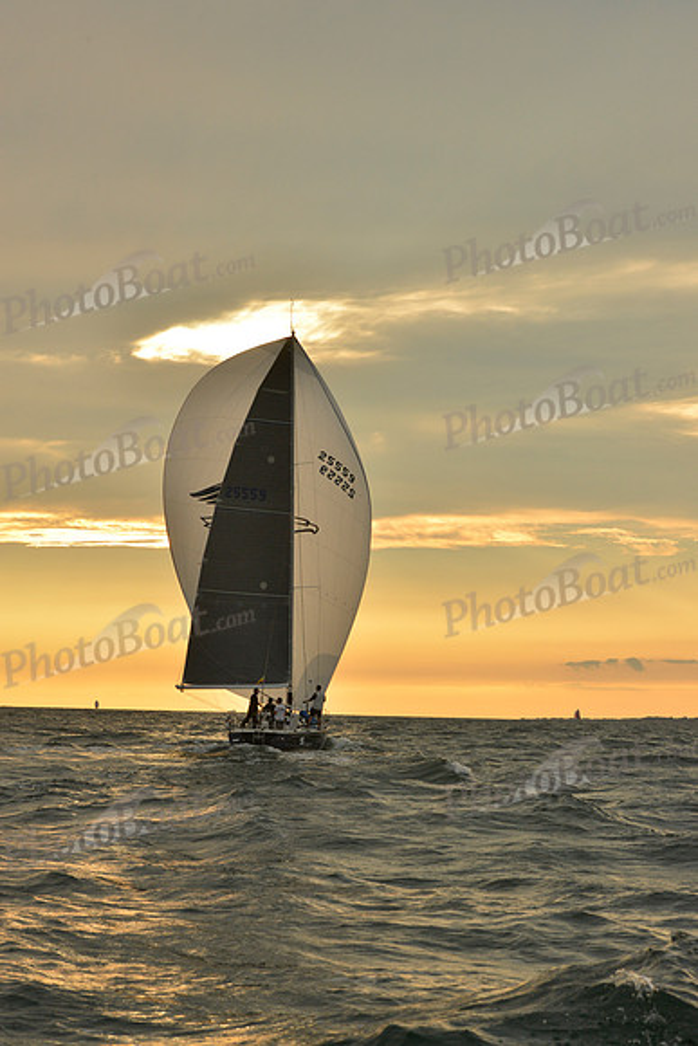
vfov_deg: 26.0
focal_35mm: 78
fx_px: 2267
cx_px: 349
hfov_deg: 17.5
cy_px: 523
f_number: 11
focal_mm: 78
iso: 800
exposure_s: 1/500
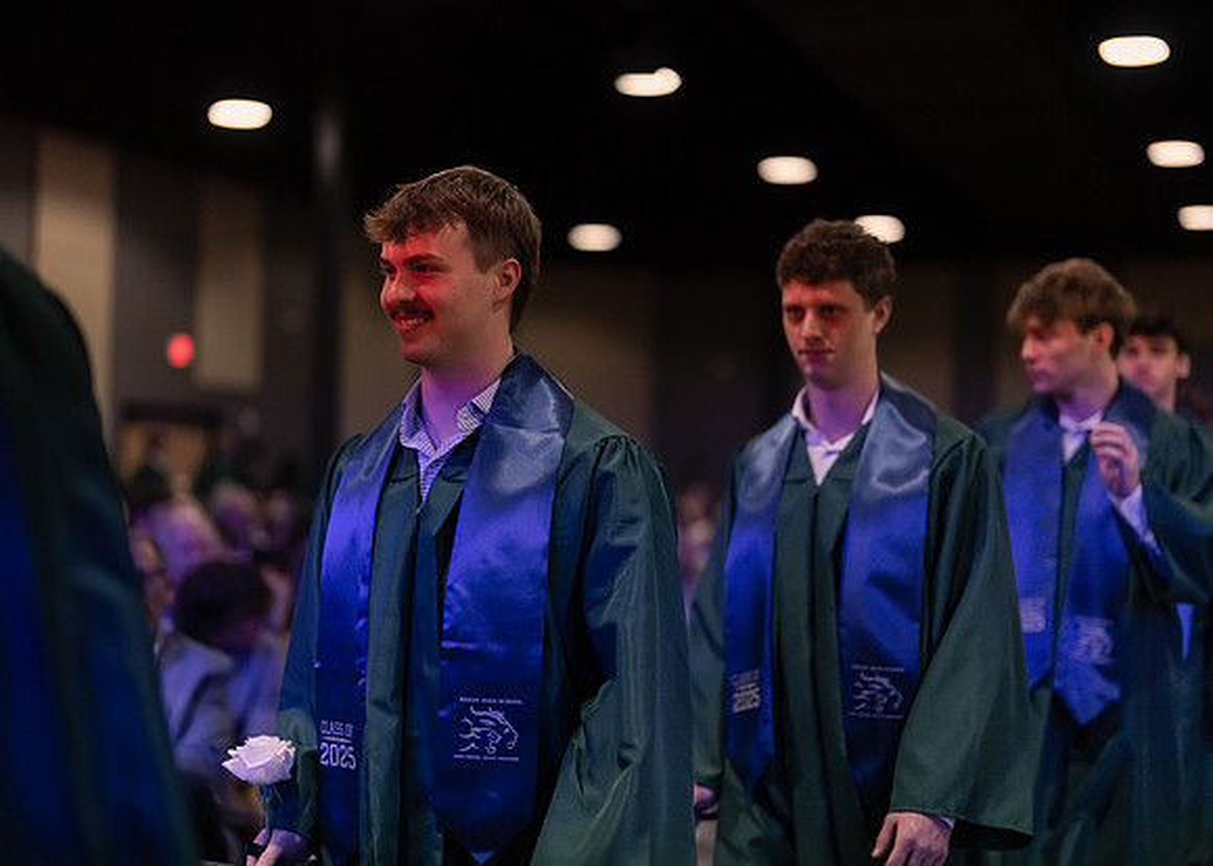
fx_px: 1829
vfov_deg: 26.6
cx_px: 606
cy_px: 433
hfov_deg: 36.7
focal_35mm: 53
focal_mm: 50
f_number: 1.2
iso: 1250
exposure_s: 1/500
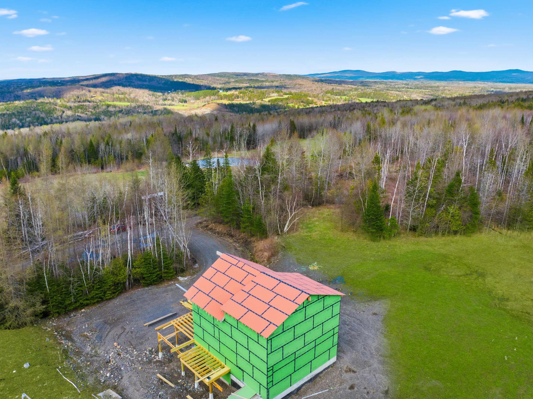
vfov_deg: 53.0
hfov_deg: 67.3
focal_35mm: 26
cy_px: 207
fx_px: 400
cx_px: 259
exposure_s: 1/1000
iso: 310
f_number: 2.8
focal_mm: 12.3
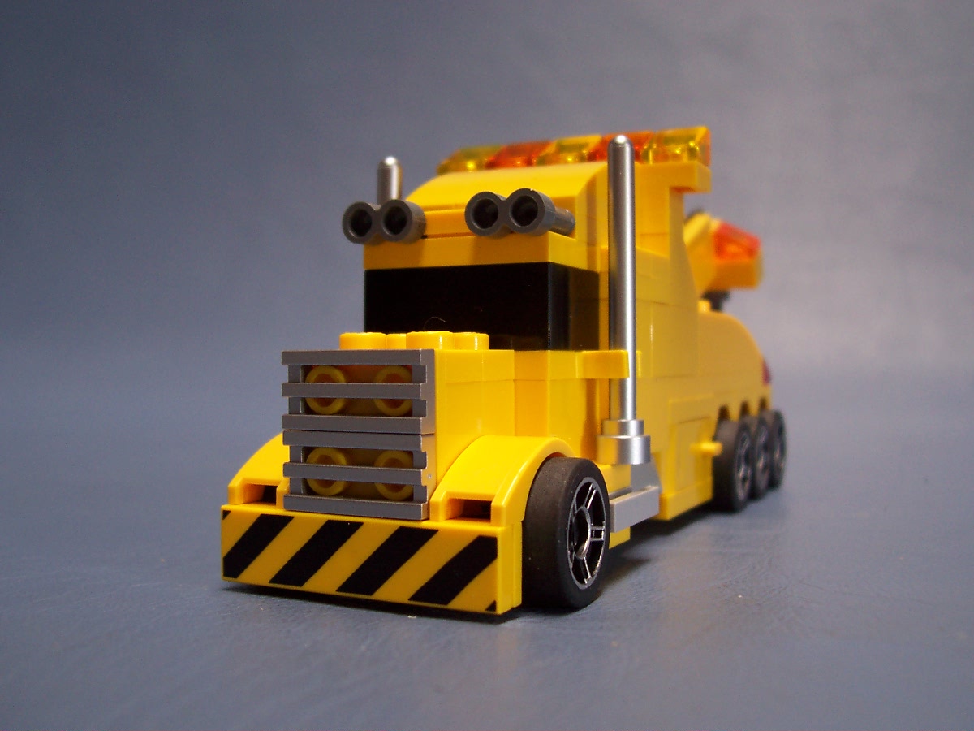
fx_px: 1041
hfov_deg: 50.1
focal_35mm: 37
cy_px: 366
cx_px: 487
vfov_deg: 38.7
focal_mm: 5.6
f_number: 2.8
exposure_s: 1/45
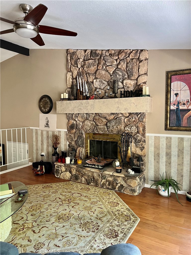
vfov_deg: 67.3
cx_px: 96
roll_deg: -0.4
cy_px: 128
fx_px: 191
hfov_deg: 53.1
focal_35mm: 26
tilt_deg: -4.7
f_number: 1.6
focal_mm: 5.1
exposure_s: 1/60
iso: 160
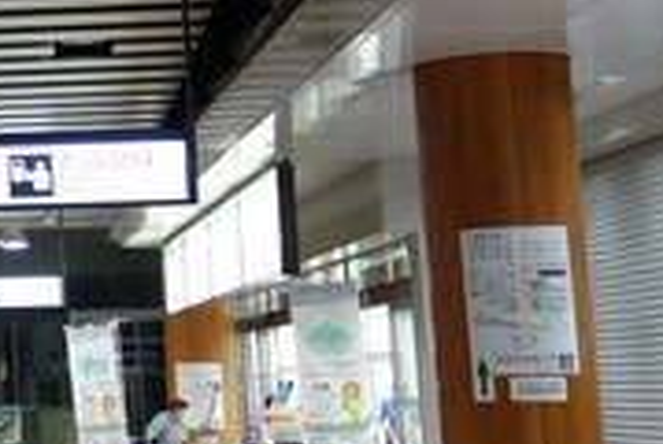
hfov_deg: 18.2
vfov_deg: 13.7
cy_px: 105
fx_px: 1845
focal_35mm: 100
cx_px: -322
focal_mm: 10.4
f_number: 1.8
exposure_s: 1/125
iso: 500
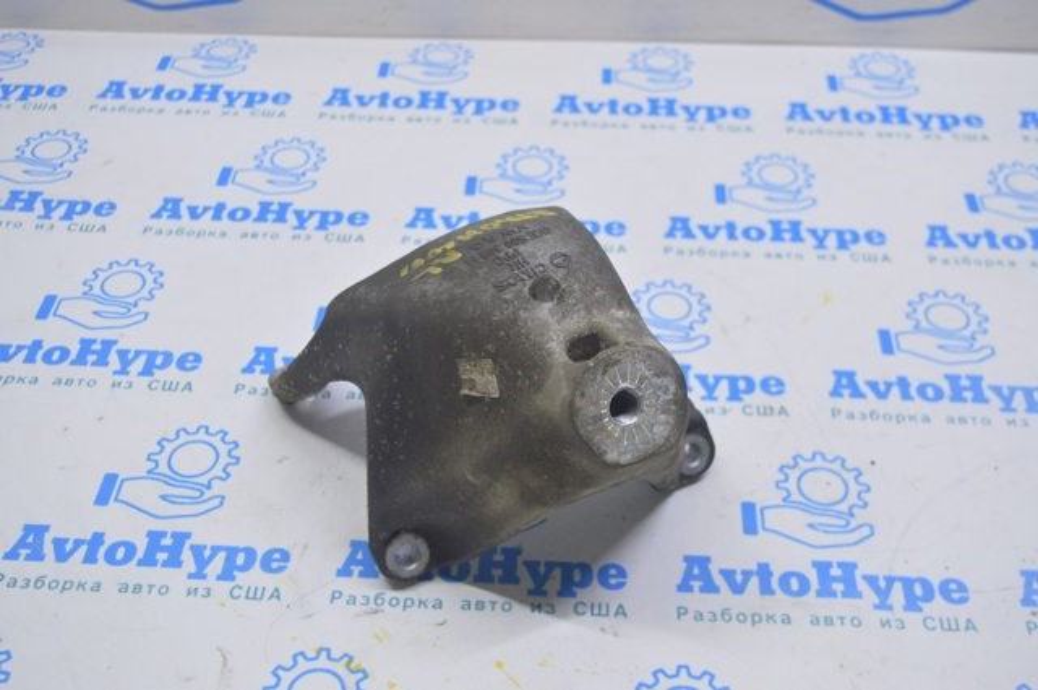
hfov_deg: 43.7
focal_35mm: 45
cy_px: 345
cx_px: 519
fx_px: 1296
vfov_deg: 29.8
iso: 400
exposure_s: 1/25
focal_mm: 30
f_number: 5.6
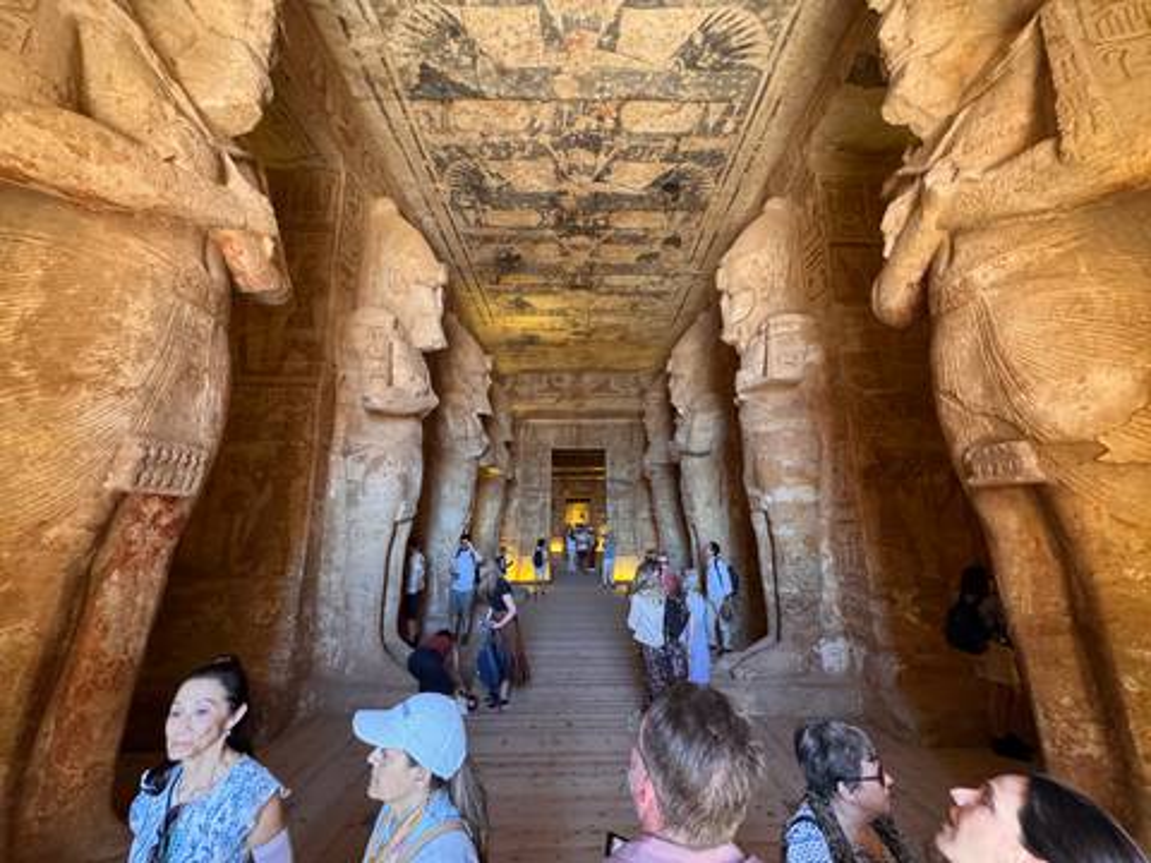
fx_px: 466
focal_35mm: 14
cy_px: 432
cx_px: 576
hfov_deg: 102.1
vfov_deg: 85.7
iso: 320
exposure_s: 1/81
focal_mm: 2.22
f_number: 2.2
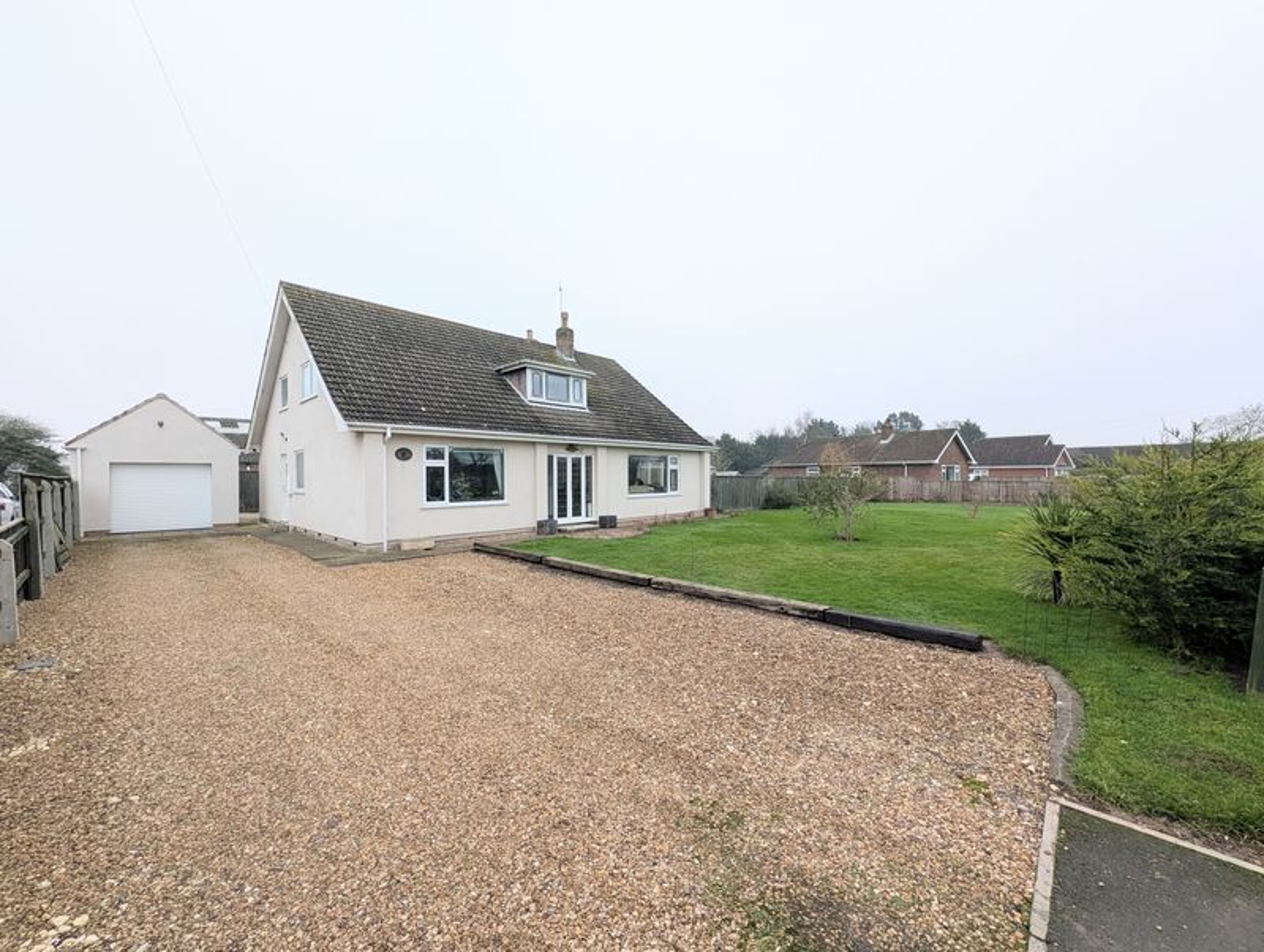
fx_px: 439
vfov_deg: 94.6
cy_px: 476
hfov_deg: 110.5
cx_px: 632
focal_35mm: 12
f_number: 1.7
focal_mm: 2.02
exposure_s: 1/501
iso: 94
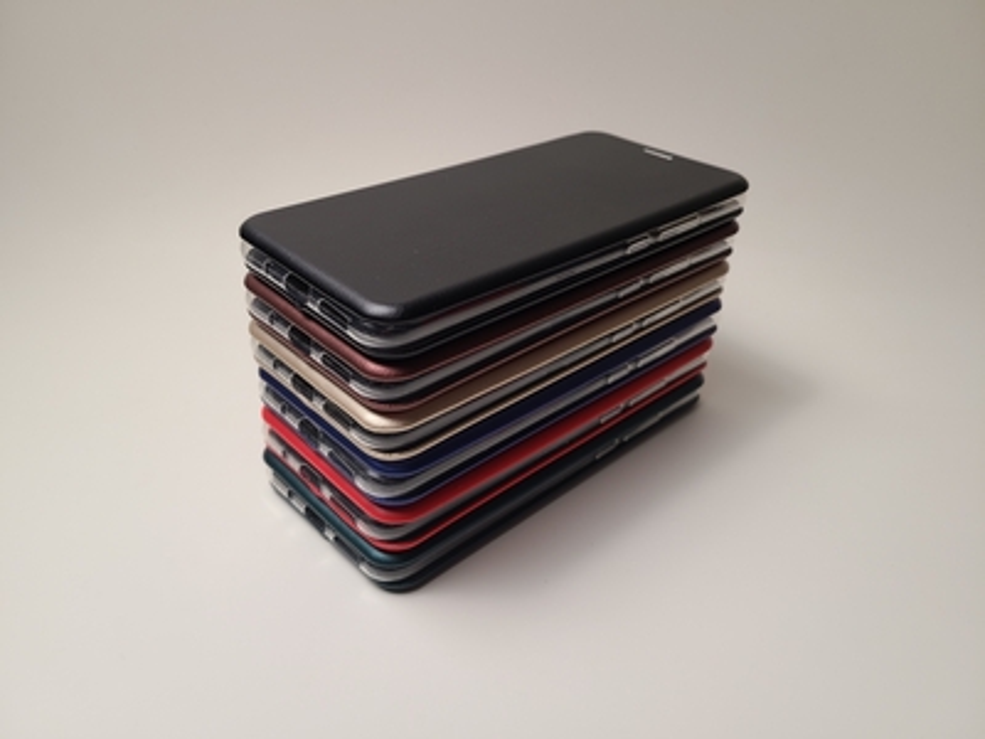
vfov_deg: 53.1
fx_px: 740
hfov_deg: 67.3
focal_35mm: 26
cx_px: 492
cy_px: 370
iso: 50
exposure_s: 1/50
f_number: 1.8
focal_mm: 5.4
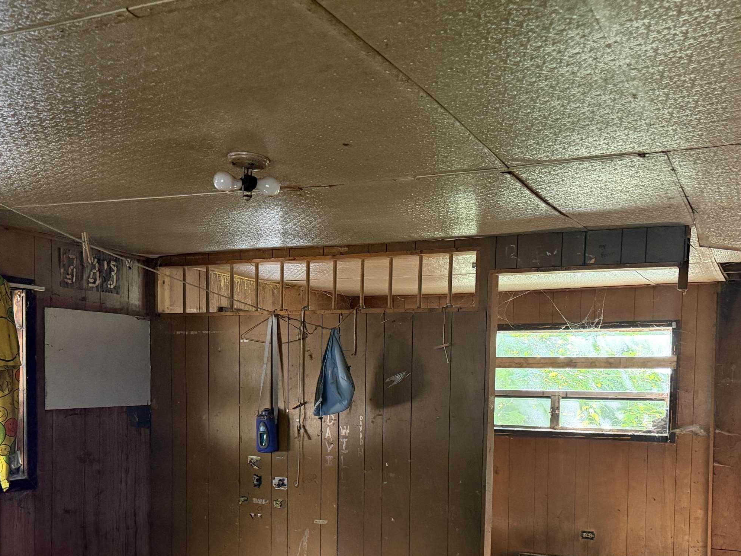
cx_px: 406
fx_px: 792
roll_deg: -1.0
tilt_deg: -3.0
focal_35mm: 37
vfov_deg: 37.6
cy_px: 422
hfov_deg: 50.1
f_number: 1.78
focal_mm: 6.76
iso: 800
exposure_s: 1/60
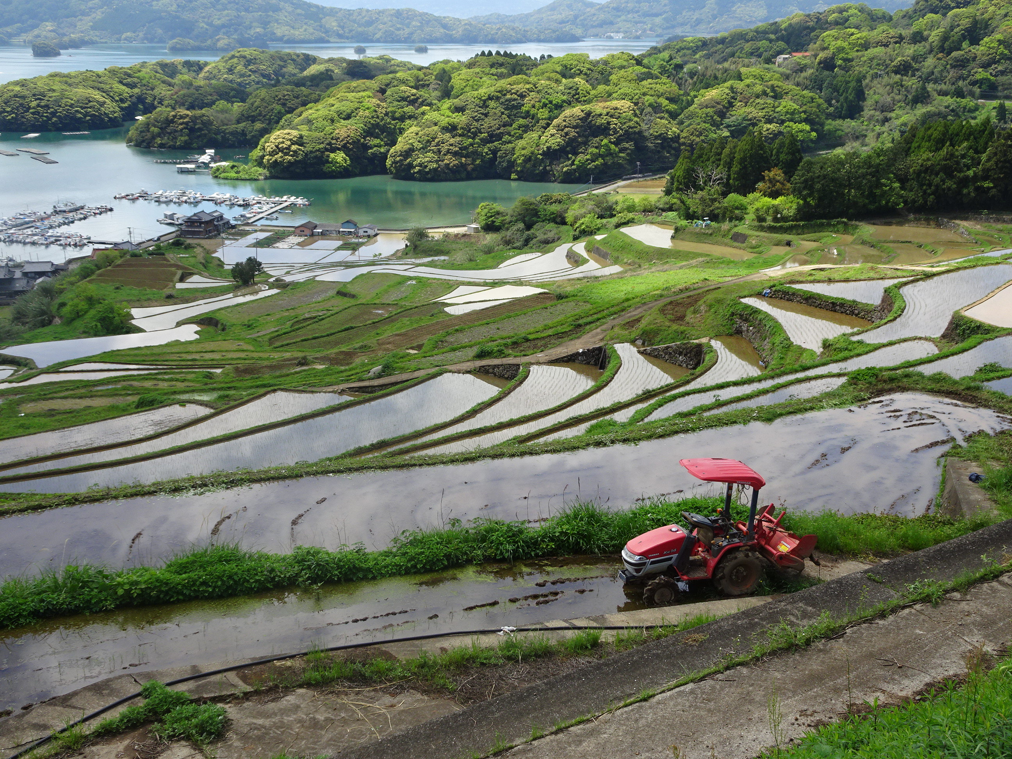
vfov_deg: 37.7
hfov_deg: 49.0
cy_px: 380
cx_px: 506
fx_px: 1111
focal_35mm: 38
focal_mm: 6.56
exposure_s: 1/400
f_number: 4
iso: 80
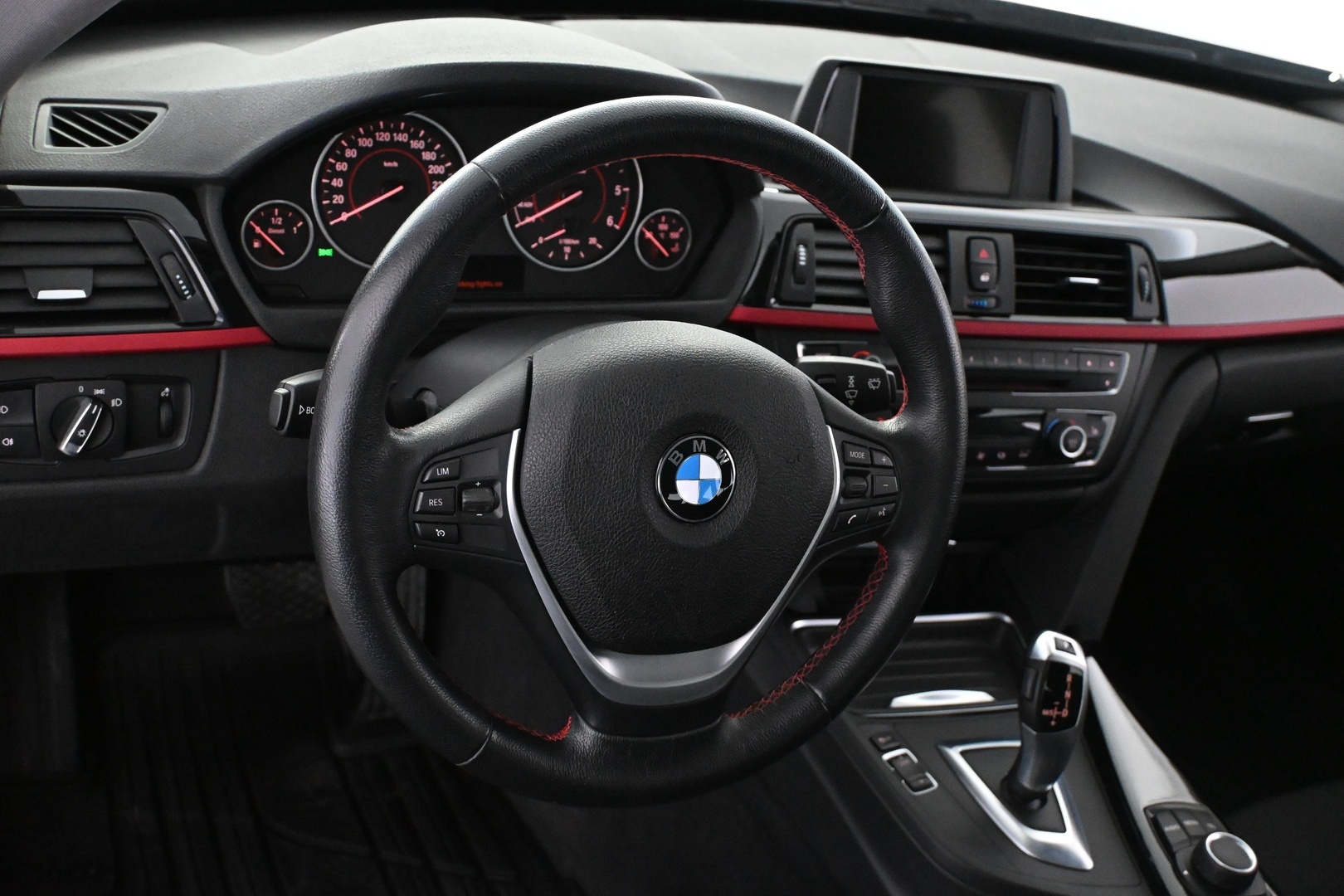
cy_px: 448
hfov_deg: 48.7
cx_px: 672
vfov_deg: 33.6
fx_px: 1484
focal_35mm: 40
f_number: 4.5
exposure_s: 1/60
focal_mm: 26.5
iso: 7200
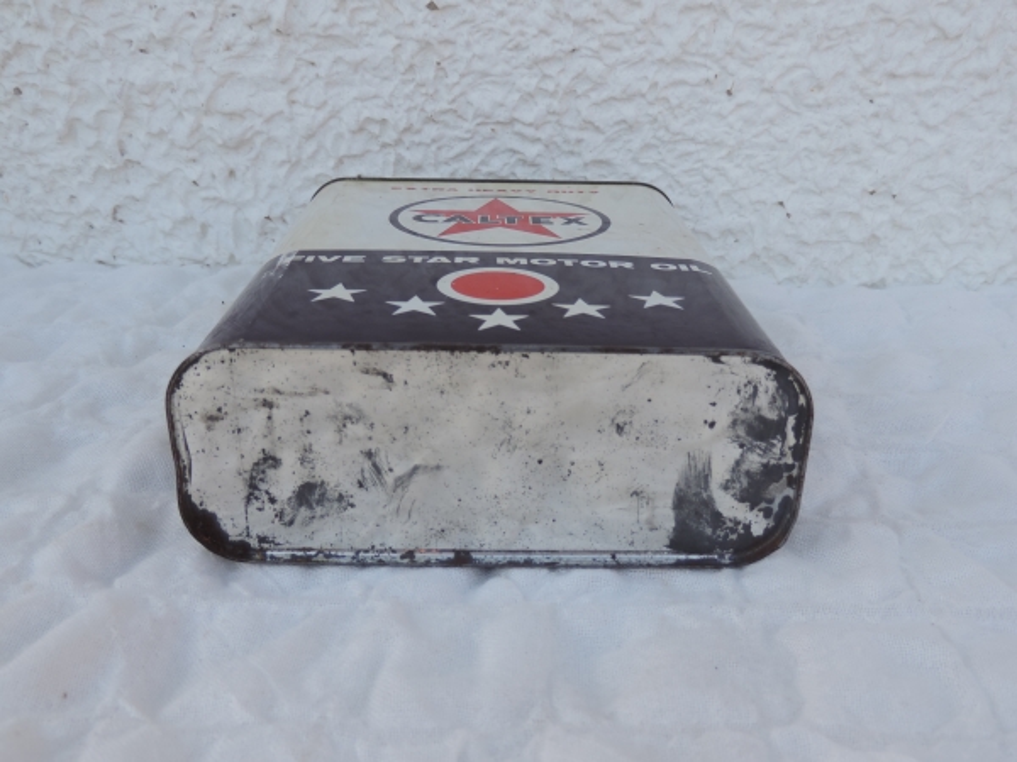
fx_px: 970
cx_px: 508
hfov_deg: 55.4
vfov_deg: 42.9
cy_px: 381
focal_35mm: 33
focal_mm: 5.8
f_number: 3.2
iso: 80
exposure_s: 1/200
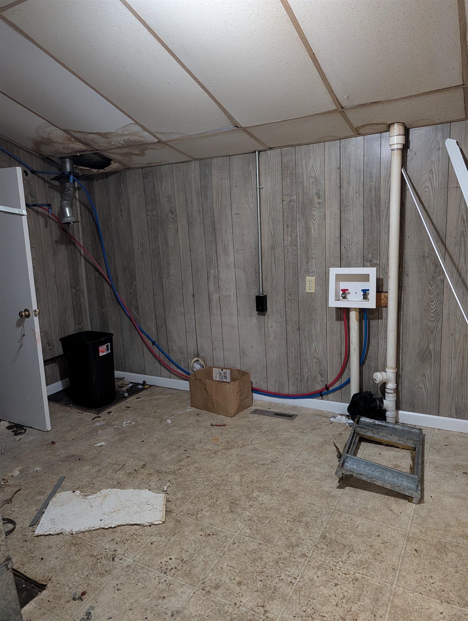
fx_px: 432
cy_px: 310
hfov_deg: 56.9
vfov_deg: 71.5
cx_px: 234
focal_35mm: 24
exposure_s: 1/69.9
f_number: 1.68
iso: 1179
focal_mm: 6.9
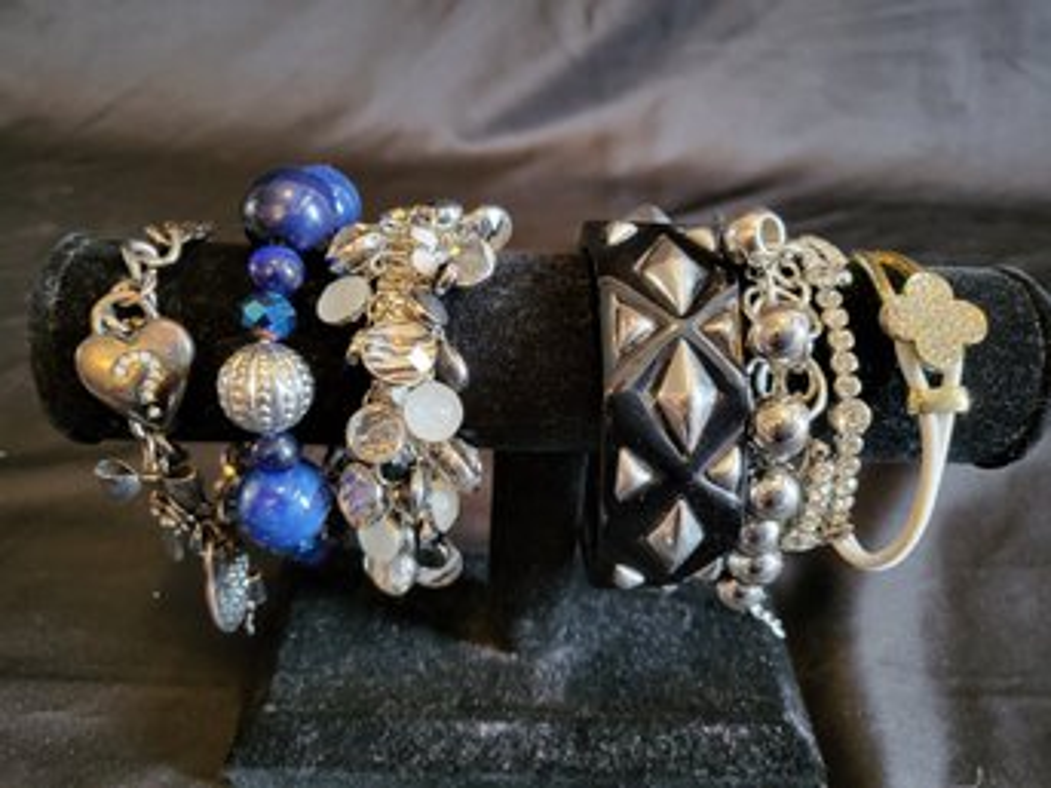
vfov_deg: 53.0
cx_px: 526
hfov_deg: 67.3
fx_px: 789
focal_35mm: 26
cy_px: 394
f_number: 1.8
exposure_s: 1/30
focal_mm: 4.25
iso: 500
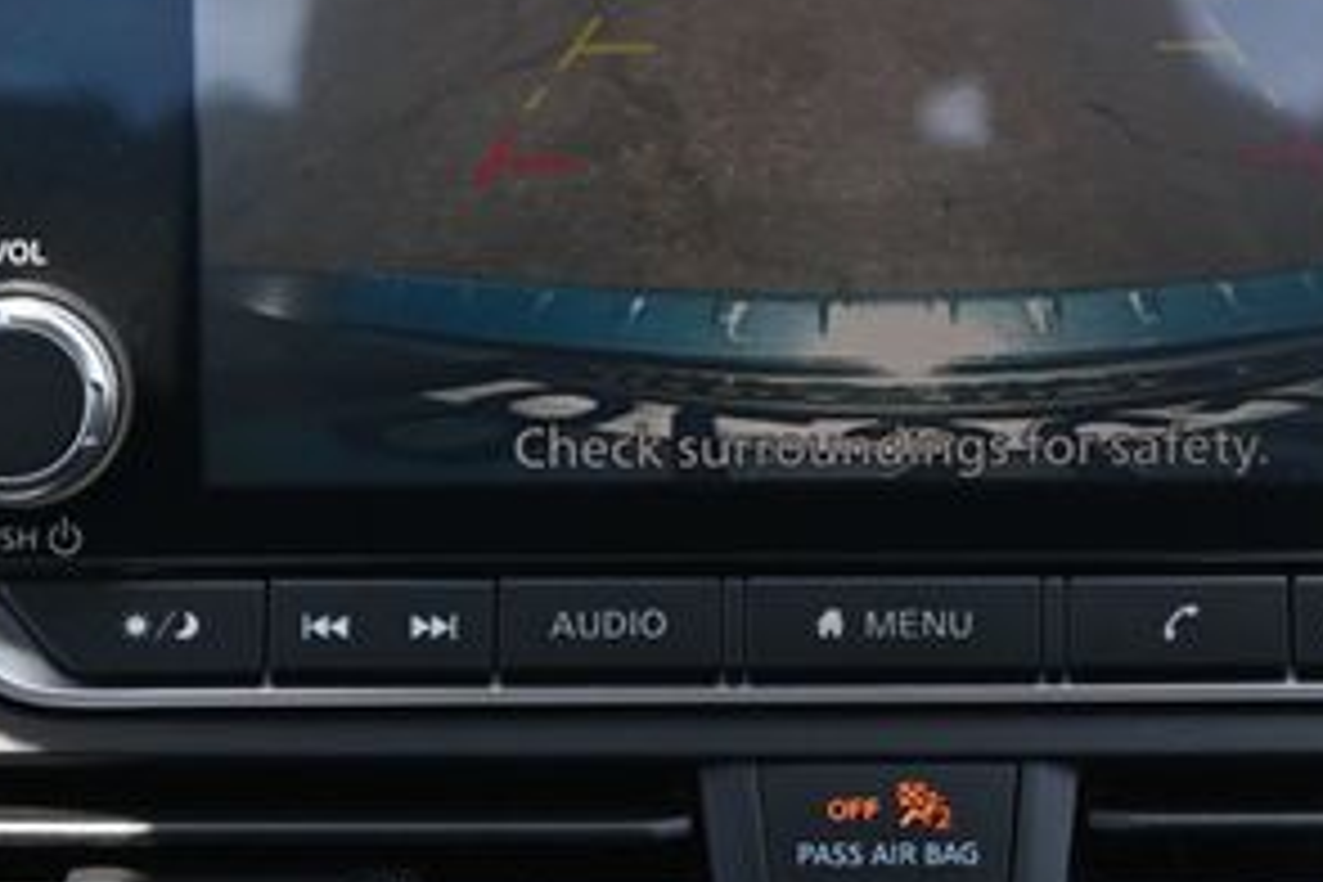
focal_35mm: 163
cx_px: 878
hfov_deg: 12.6
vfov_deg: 8.4
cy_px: 310
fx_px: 5990
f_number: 6.3
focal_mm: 50
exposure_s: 1/125
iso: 640
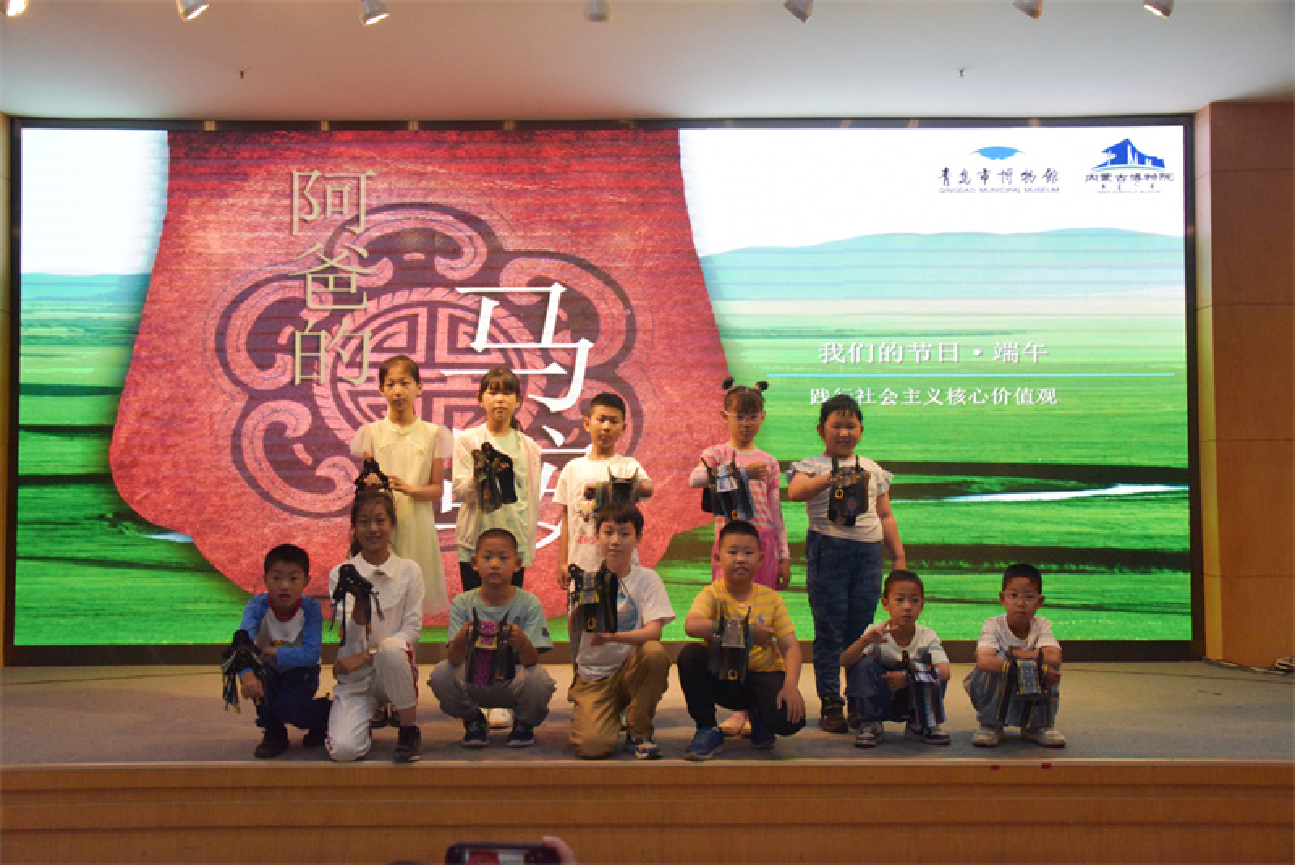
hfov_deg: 58.7
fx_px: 1151
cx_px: 648
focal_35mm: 32
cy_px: 432
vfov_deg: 41.1
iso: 4500
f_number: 7.1
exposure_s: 1/200
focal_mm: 32
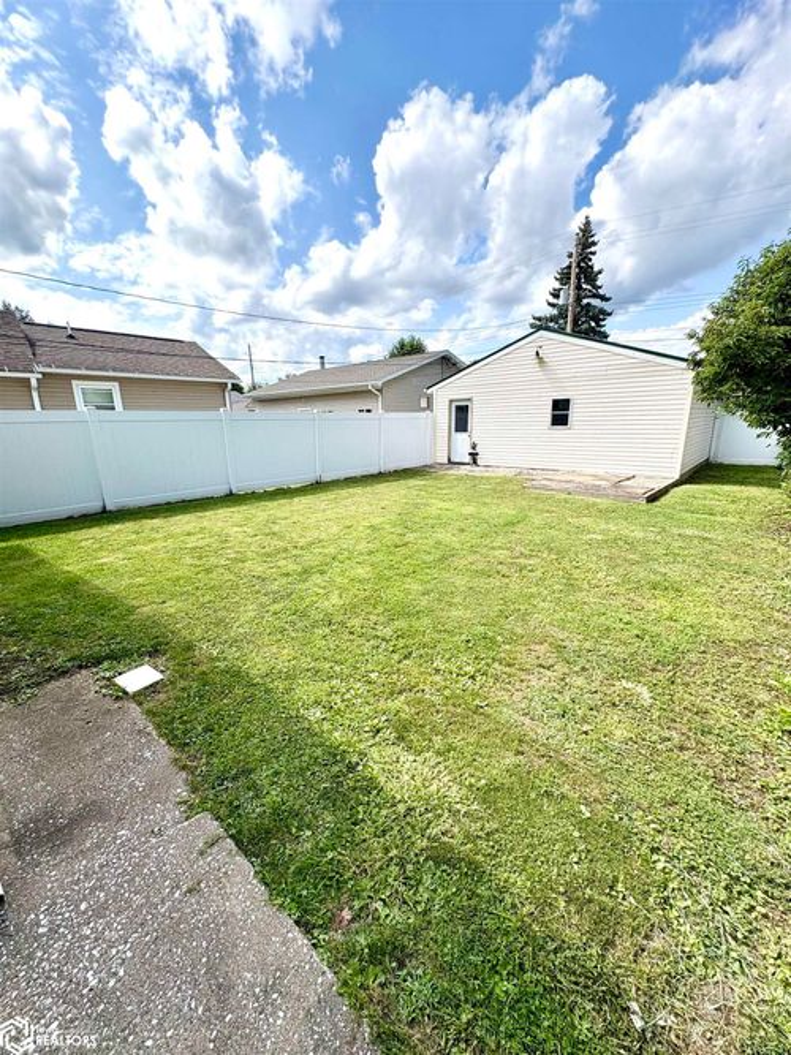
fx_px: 427
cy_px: 528
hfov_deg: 85.7
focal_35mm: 14
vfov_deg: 102.1
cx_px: 396
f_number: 2.2
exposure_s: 1/1789
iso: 50
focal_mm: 2.22
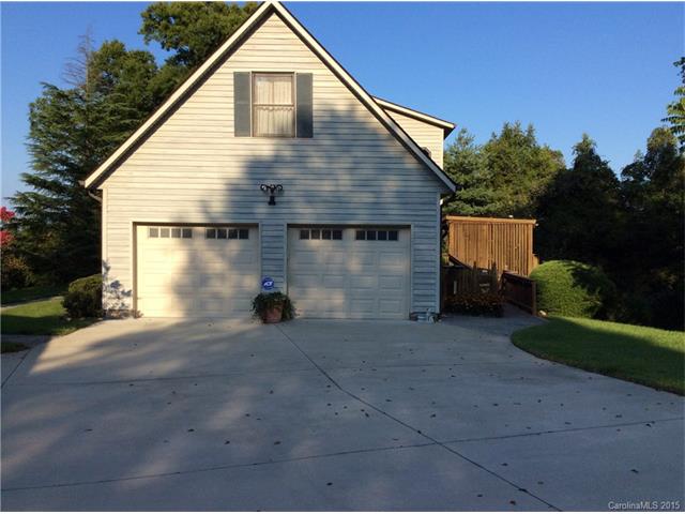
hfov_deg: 56.8
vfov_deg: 44.2
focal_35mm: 32
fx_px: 633
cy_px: 257
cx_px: 342
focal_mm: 3.3
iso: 32
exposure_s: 1/1244
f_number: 2.4
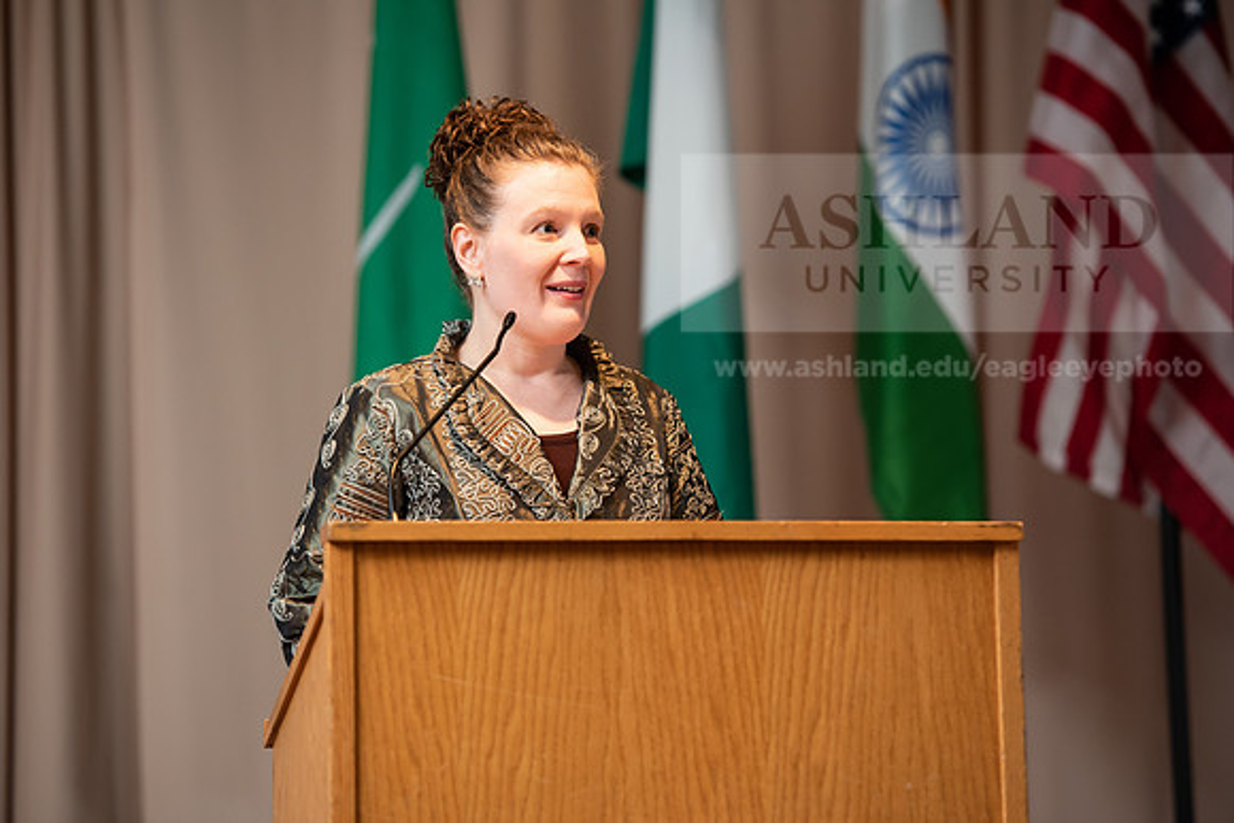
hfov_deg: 13.2
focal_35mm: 155
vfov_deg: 8.9
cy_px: 412
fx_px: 5314
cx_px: 617
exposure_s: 1/200
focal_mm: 155
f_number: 3.5
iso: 1250
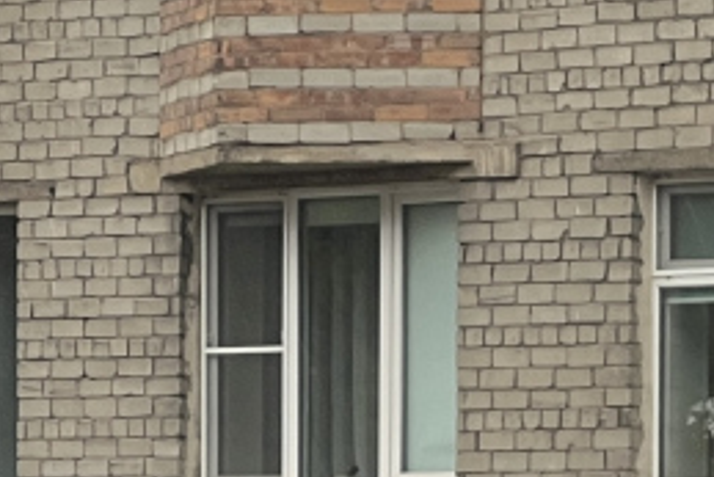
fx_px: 7977
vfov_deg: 3.4
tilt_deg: -2.6
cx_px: 1315
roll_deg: +0.4
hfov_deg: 5.1
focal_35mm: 402
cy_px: 1099
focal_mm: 9
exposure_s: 1/129
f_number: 2.8
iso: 32
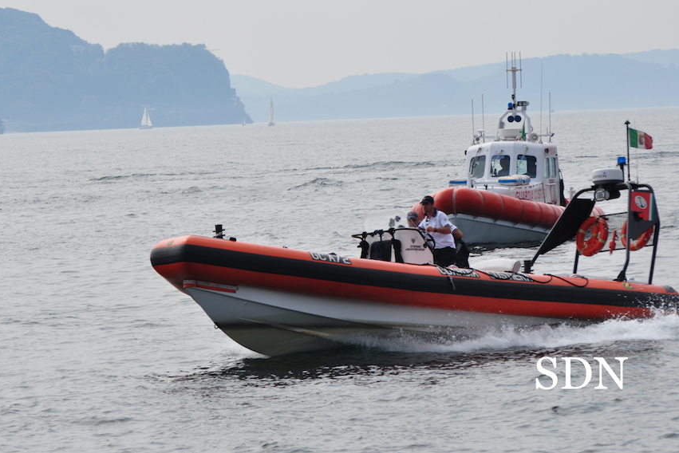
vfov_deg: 4.6
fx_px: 5698
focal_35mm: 302
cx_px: 339
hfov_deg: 6.8
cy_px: 226
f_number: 11
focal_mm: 200
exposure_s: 1/500
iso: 200
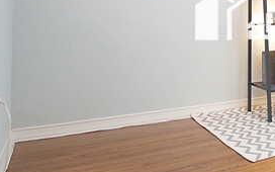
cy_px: 11
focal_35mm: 50
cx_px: 319
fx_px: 371
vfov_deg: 25.1
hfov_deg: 33.9
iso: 800
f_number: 3.5
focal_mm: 11
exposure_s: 1/60
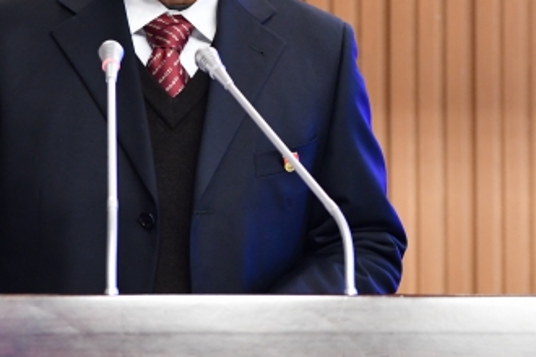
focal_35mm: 159
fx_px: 2367
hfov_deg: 12.9
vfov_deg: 8.6
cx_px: 179
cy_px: 5
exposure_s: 1/125
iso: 3200
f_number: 5.6
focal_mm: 70
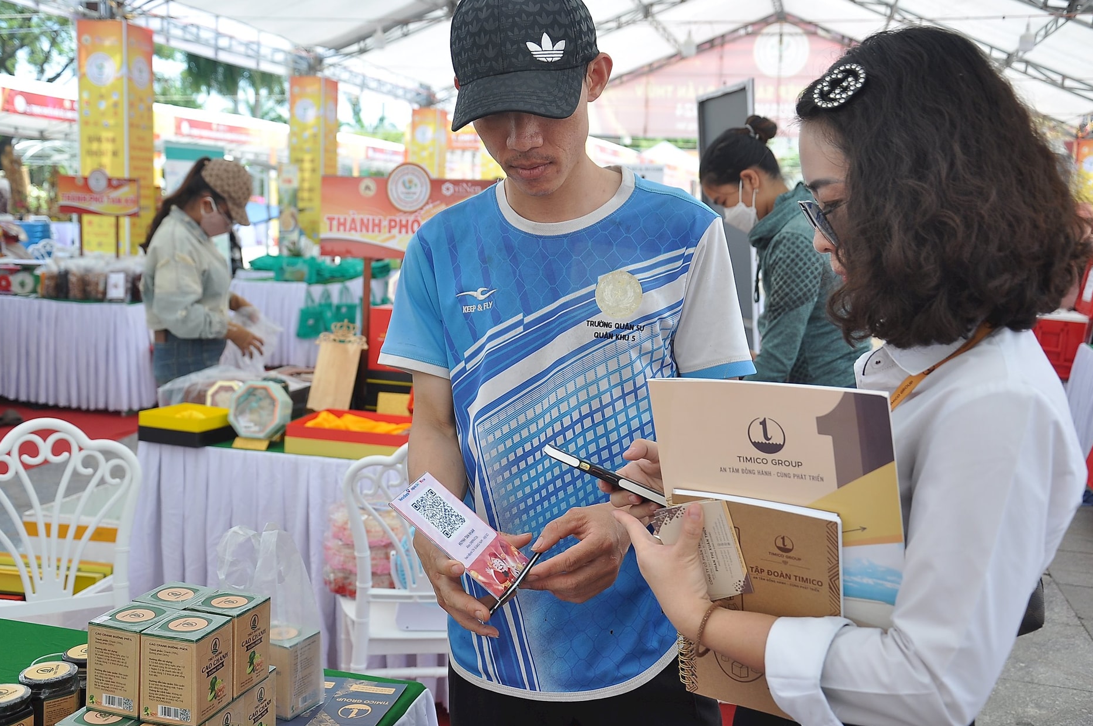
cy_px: 354
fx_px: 1168
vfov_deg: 34.5
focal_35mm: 39
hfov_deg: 50.2
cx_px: 543
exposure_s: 1/200
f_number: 4
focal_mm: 25
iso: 200
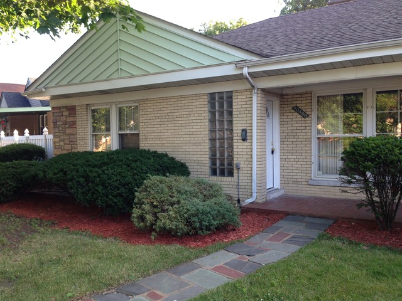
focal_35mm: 33
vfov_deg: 42.9
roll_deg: +0.4
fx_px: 383
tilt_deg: -2.7
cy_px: 150
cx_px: 201
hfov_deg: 55.4
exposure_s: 1/120
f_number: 2.4
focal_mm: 4.12
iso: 80
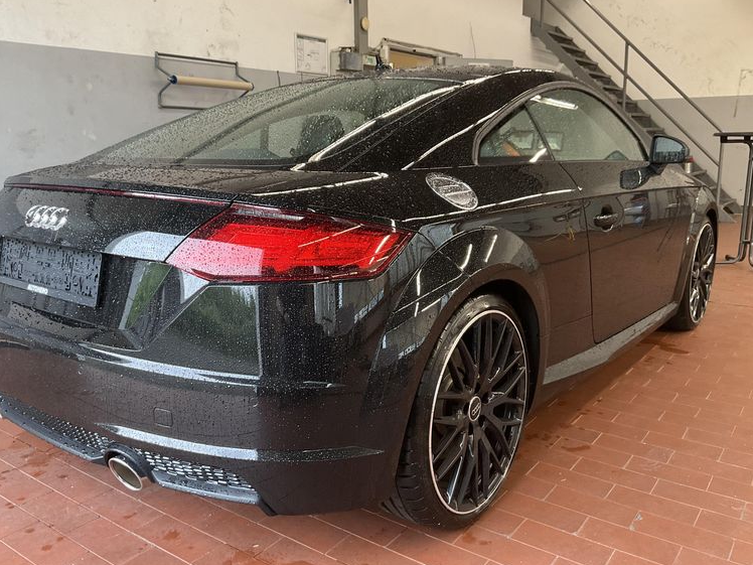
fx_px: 674
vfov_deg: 45.4
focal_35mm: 31
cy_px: 290
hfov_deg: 58.3
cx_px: 351
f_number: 1.8
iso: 160
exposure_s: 1/50
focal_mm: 3
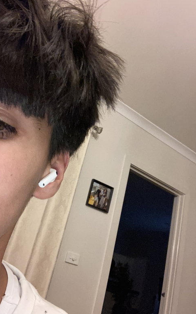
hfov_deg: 36.2
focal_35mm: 35
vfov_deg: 55.3
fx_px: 299
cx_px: 90
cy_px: 158
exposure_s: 1/27
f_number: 2.2
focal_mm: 2.87
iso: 320
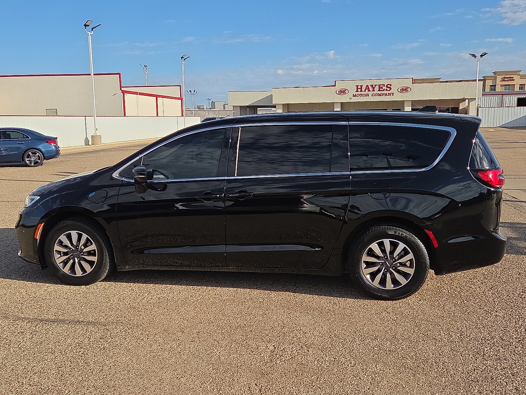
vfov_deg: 40.7
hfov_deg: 52.6
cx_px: 263
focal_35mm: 35
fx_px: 532
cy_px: 198
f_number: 1.8
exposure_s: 1/2500
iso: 25
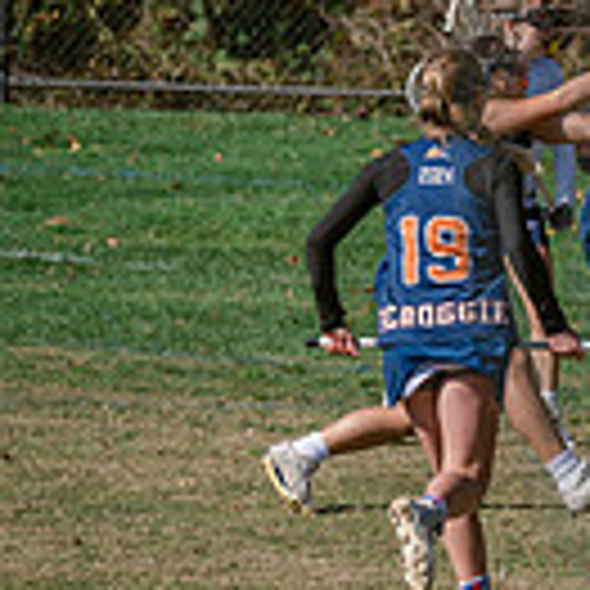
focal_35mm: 753
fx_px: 14520
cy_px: 146
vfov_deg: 2.3
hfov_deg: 2.3
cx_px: 1252
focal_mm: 200
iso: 250
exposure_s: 1/1600
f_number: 5.6
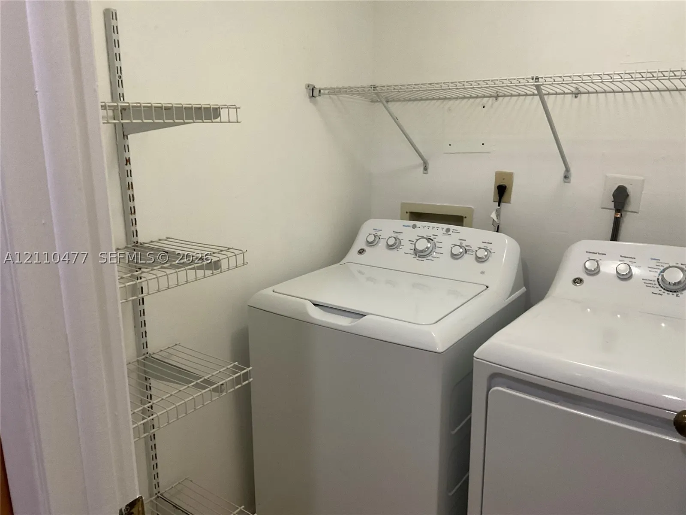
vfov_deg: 48.2
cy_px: 258
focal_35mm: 29
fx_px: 575
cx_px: 343
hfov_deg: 61.7
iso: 125
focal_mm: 3
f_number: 1.8
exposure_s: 1/60
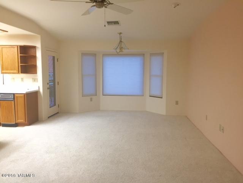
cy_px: 92
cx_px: 122
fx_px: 204
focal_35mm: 29
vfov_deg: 48.2
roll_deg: -1.3
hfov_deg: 61.7
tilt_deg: -6.7
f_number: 2.2
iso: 64
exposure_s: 1/30
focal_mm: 4.15
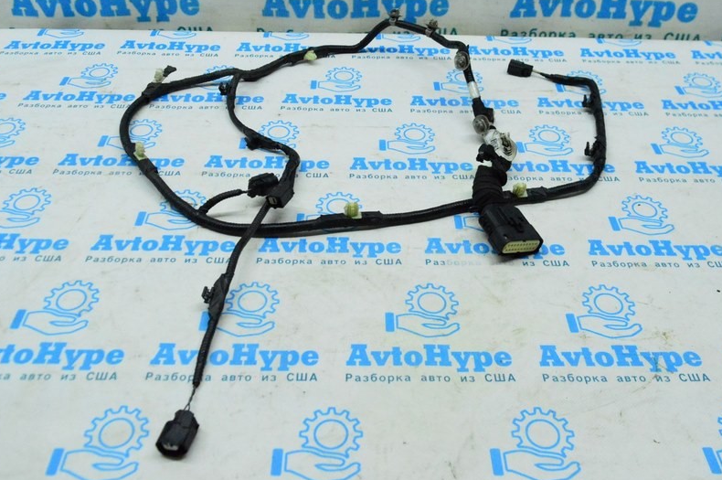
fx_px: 701
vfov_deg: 37.6
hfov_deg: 54.5
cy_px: 181
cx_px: 352
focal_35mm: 35
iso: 6400
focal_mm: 18
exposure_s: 1/640
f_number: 6.3
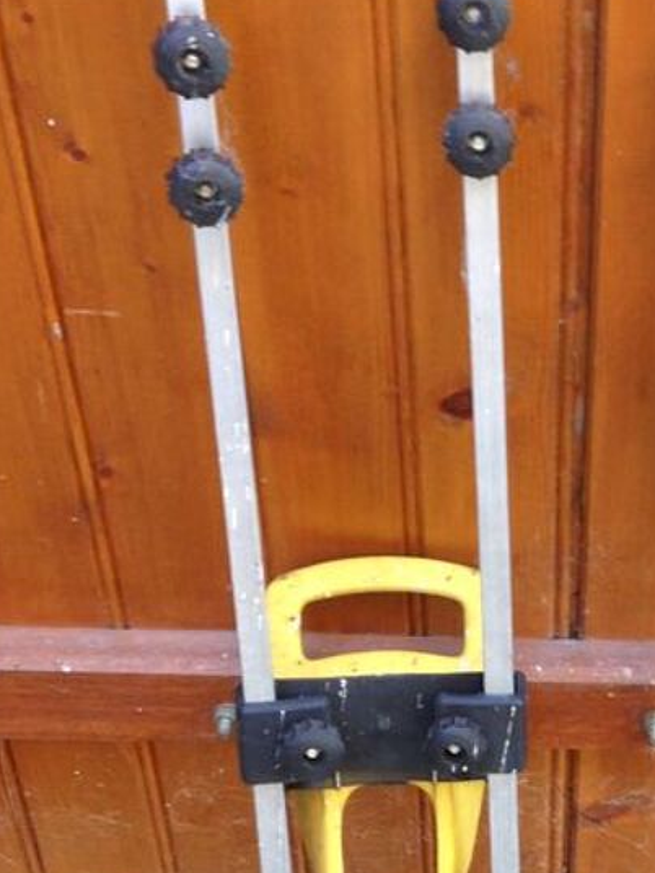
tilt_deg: -48.4
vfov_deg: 23.5
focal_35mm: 82
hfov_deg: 17.6
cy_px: 673
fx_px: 2069
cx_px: 644
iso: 50
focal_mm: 4.12
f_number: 2.4
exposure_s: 1/20
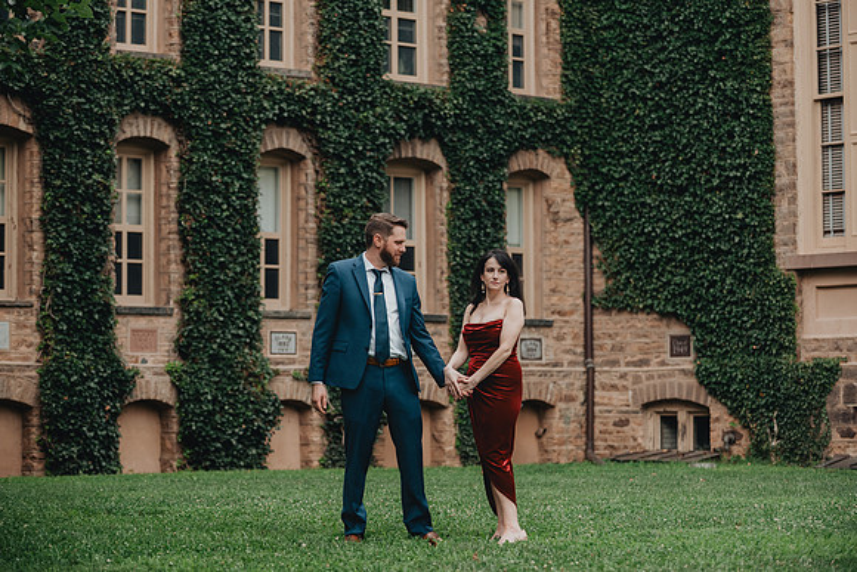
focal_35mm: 93
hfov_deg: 22.0
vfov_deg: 14.8
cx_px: 433
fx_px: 2206
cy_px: 277
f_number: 2.8
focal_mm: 86
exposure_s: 1/1000
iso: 800
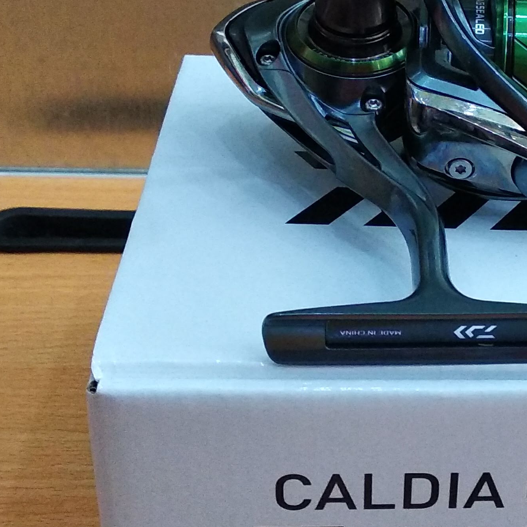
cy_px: 144
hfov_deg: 24.5
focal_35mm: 69
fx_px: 1188
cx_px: 446
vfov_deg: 24.8
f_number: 2.2
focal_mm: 3.81
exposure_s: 1/25
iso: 1000
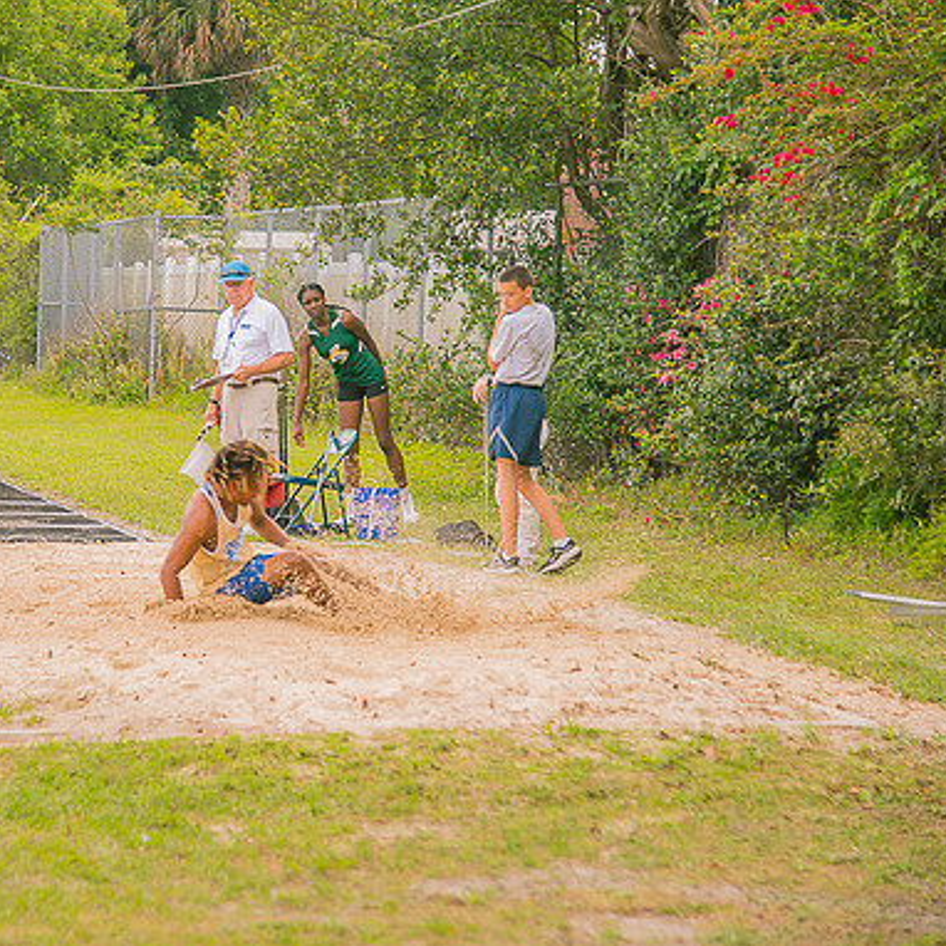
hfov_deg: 15.7
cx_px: 334
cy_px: 471
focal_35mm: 111
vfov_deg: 15.7
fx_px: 3432
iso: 200
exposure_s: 1/200
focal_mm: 86
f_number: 4
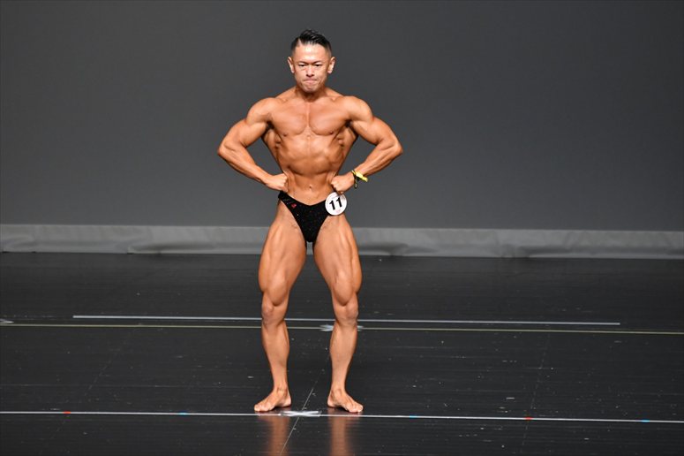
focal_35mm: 345
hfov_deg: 6.0
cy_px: 228
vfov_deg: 4.0
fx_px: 6552
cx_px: 342
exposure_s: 1/400
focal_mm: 230
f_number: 5.6
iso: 2500
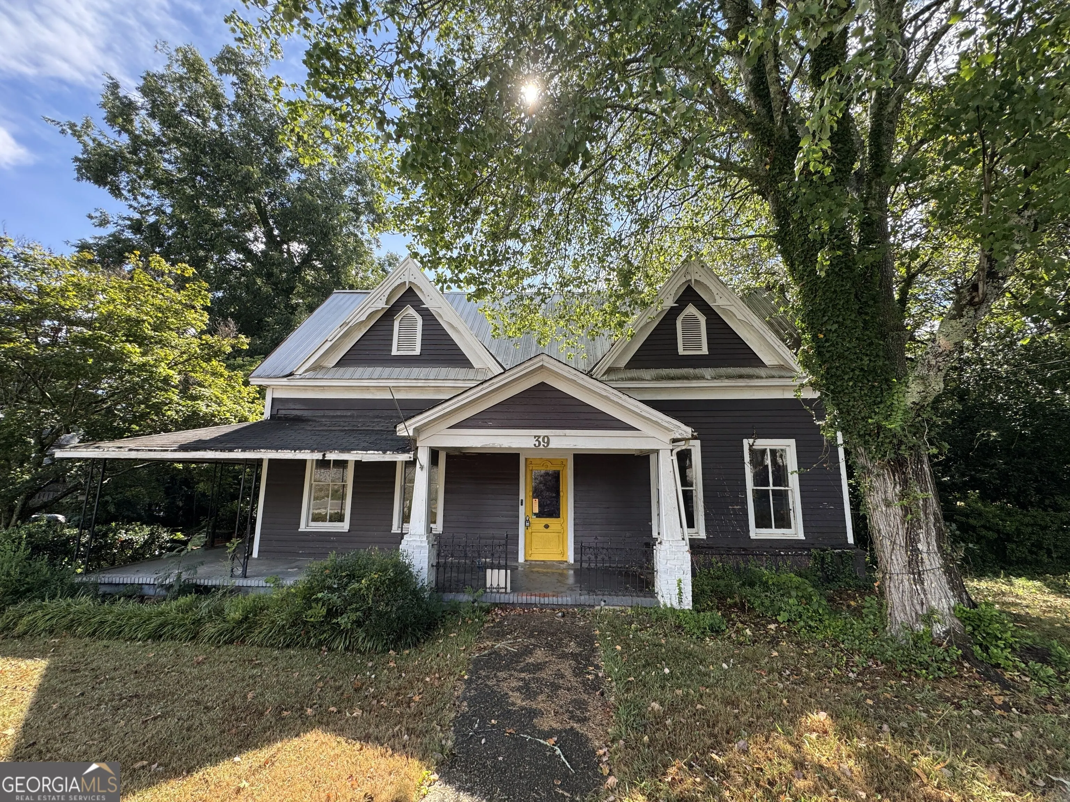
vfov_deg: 85.7
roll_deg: -0.3
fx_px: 433
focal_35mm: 14
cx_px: 535
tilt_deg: +10.1
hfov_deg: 102.1
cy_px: 401
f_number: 2.2
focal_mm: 2.22
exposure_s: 1/392
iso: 40
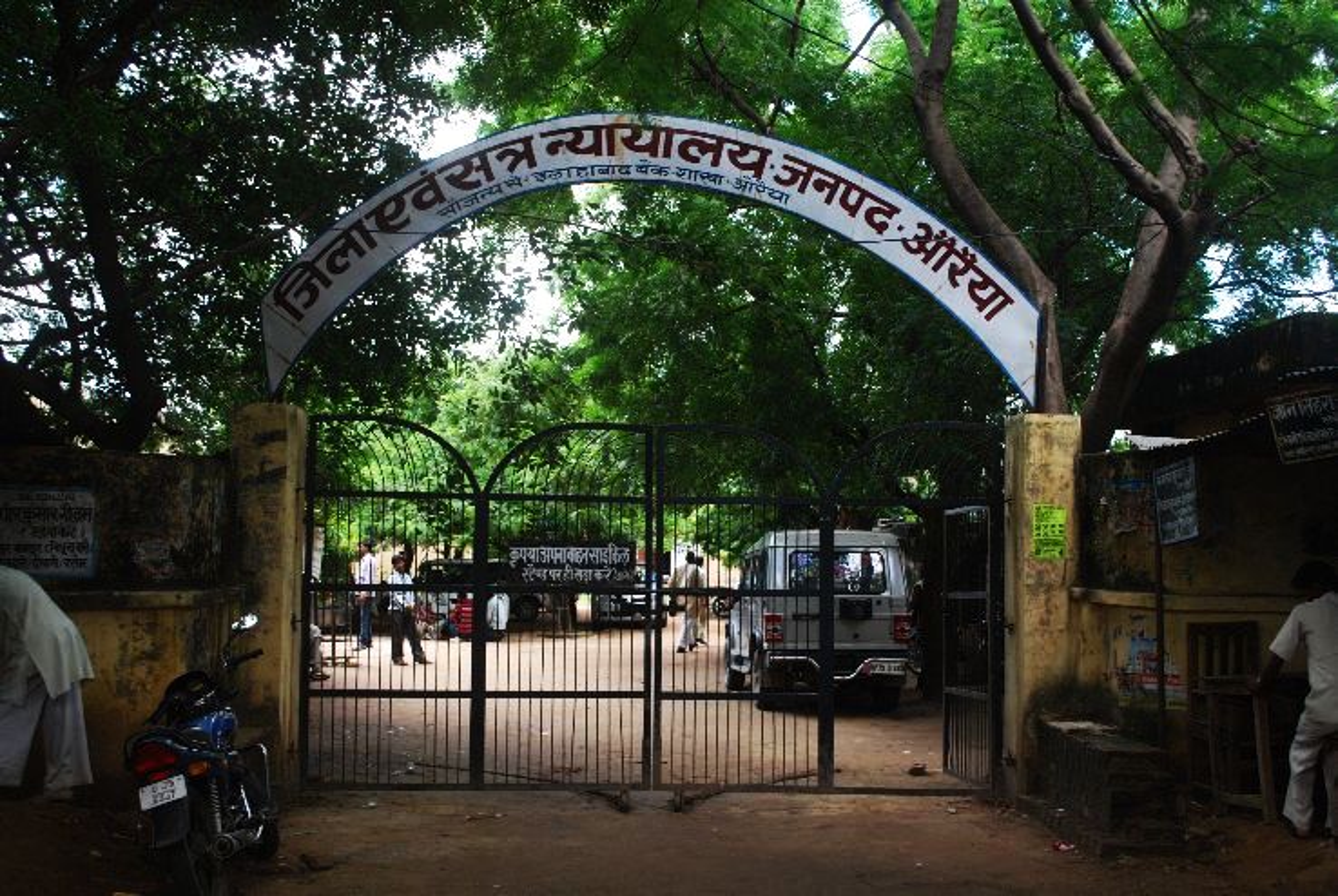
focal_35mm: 39
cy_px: 448
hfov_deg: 49.5
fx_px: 1451
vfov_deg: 34.3
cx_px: 669
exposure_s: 1/100
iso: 400
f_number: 6.3
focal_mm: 26
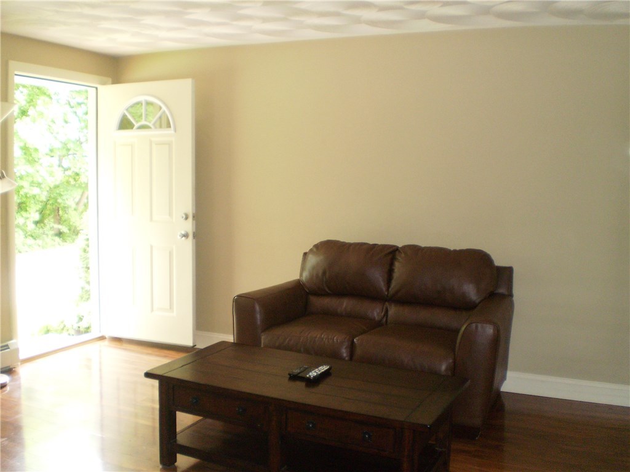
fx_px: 655
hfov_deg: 51.4
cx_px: 315
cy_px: 236
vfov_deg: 39.7
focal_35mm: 36
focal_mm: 6.3
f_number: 3.1
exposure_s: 1/30
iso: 250
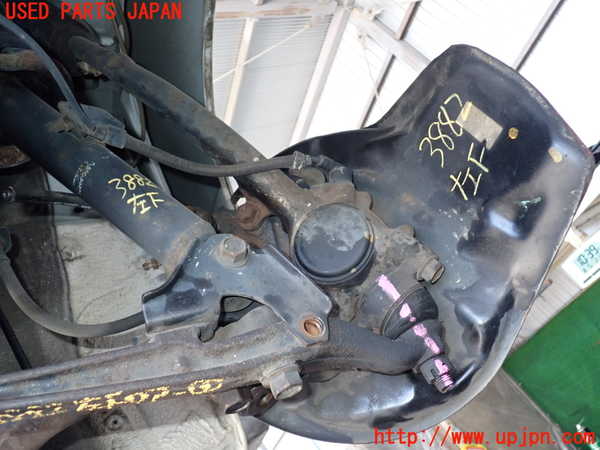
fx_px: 520
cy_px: 225
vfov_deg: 46.8
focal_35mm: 30
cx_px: 300
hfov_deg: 60.0
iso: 400
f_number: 2.3
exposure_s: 1/125
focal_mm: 5.4
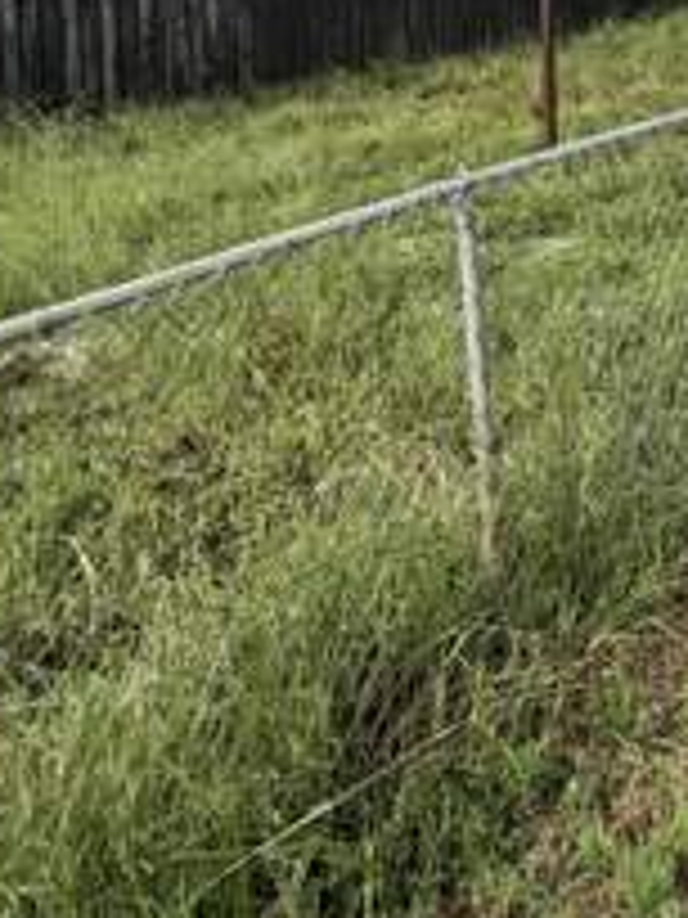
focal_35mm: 44
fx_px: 1166
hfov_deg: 31.0
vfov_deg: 38.5
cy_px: 18
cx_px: 652
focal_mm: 2.22
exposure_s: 1/1160
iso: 40
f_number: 2.2
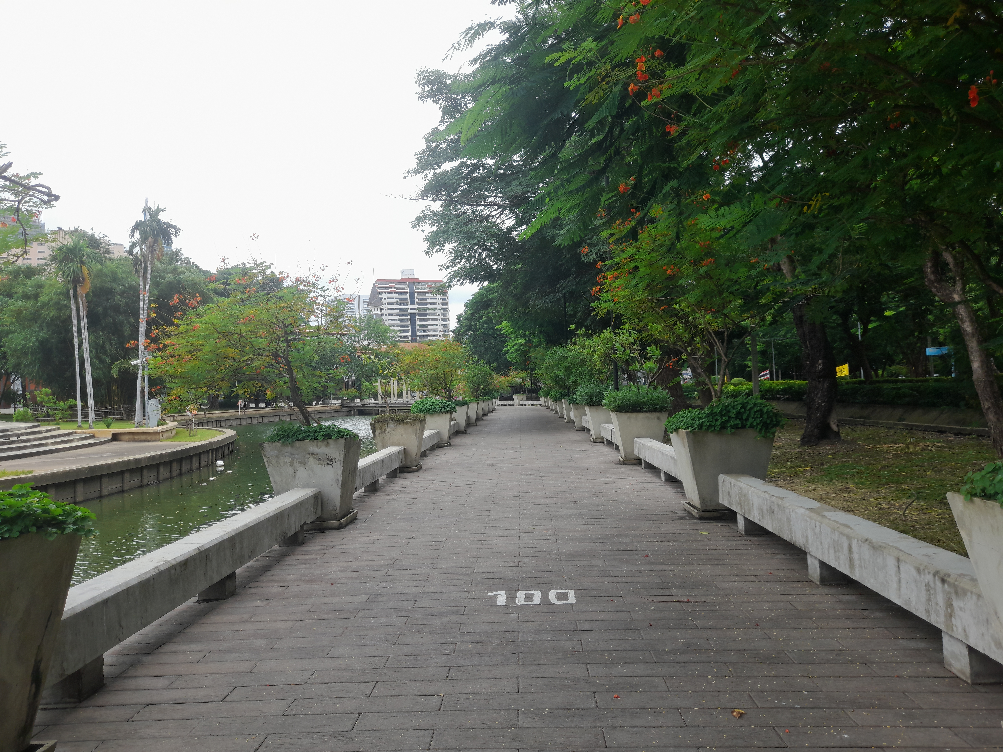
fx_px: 724
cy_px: 376
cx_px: 502
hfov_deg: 69.4
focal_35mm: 25
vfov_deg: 54.9
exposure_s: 1/350
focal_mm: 4.6
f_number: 2
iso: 20
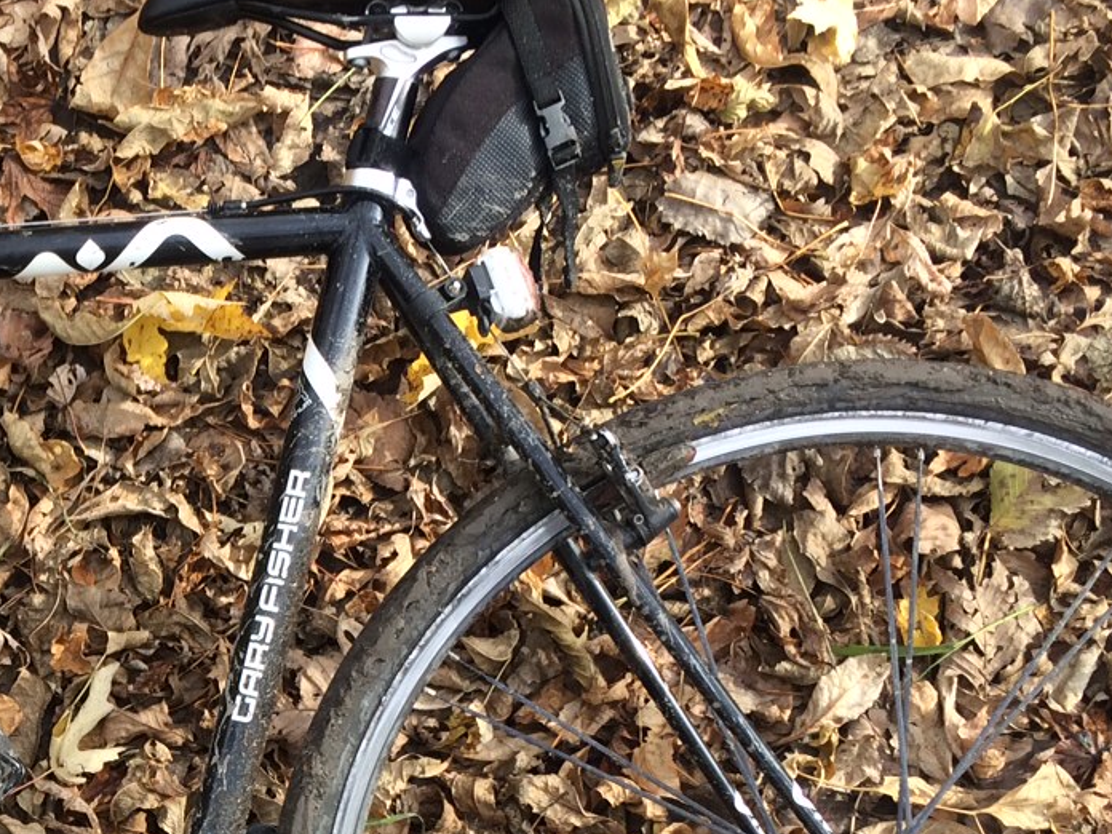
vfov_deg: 20.8
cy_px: 861
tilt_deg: -80.4
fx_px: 2184
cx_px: -30
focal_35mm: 68
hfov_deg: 26.8
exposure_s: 1/243
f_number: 2.2
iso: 32
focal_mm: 4.15
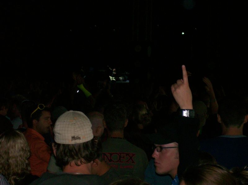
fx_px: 773
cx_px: 124
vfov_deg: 13.7
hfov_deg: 18.2
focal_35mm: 108
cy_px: 92
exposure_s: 1/125
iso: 140
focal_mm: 18
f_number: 4.8
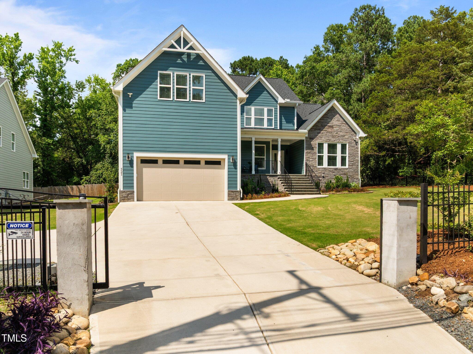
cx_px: 236
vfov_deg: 56.8
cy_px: 177
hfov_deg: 71.6
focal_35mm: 24
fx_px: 328
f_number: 2.8
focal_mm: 12.29
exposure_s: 1/2500
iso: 110
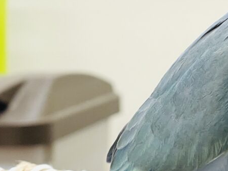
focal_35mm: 139
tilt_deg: -4.0
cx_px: 276
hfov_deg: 13.8
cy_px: 48
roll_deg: -0.4
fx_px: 916
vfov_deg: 10.7
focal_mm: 6
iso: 100
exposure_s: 1/99
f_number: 2
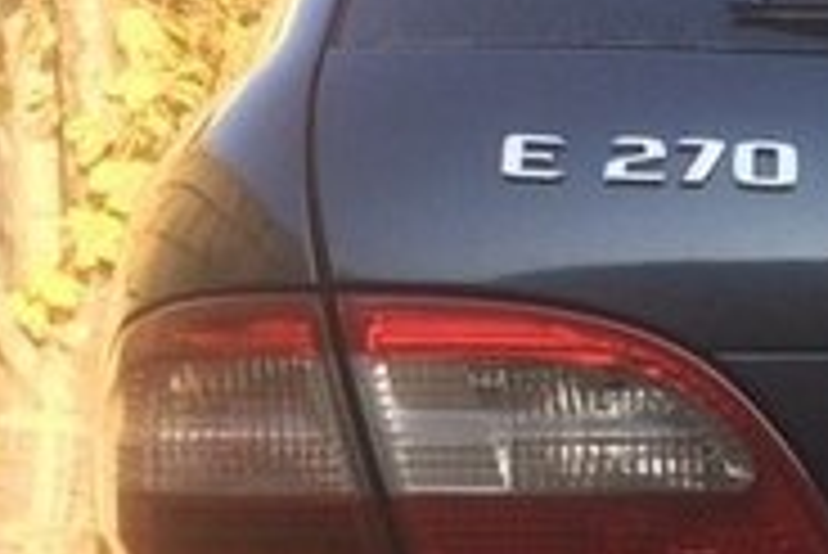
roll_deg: -1.2
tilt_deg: -7.6
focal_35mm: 108
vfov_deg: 12.3
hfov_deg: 16.9
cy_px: 736
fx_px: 2486
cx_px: 1300
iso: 32
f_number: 2.2
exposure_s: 1/191
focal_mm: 4.15
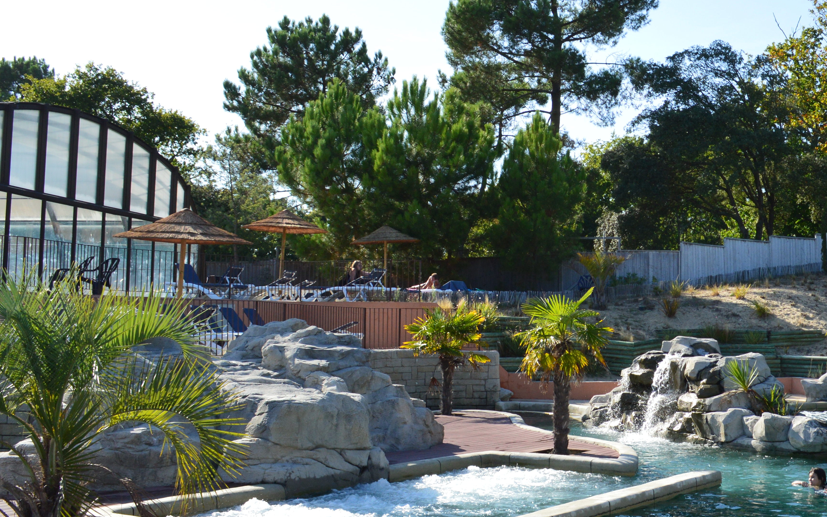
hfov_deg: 39.7
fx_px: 1082
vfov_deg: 26.9
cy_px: 253
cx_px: 693
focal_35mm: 48
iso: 400
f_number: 11
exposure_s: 1/400
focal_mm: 18
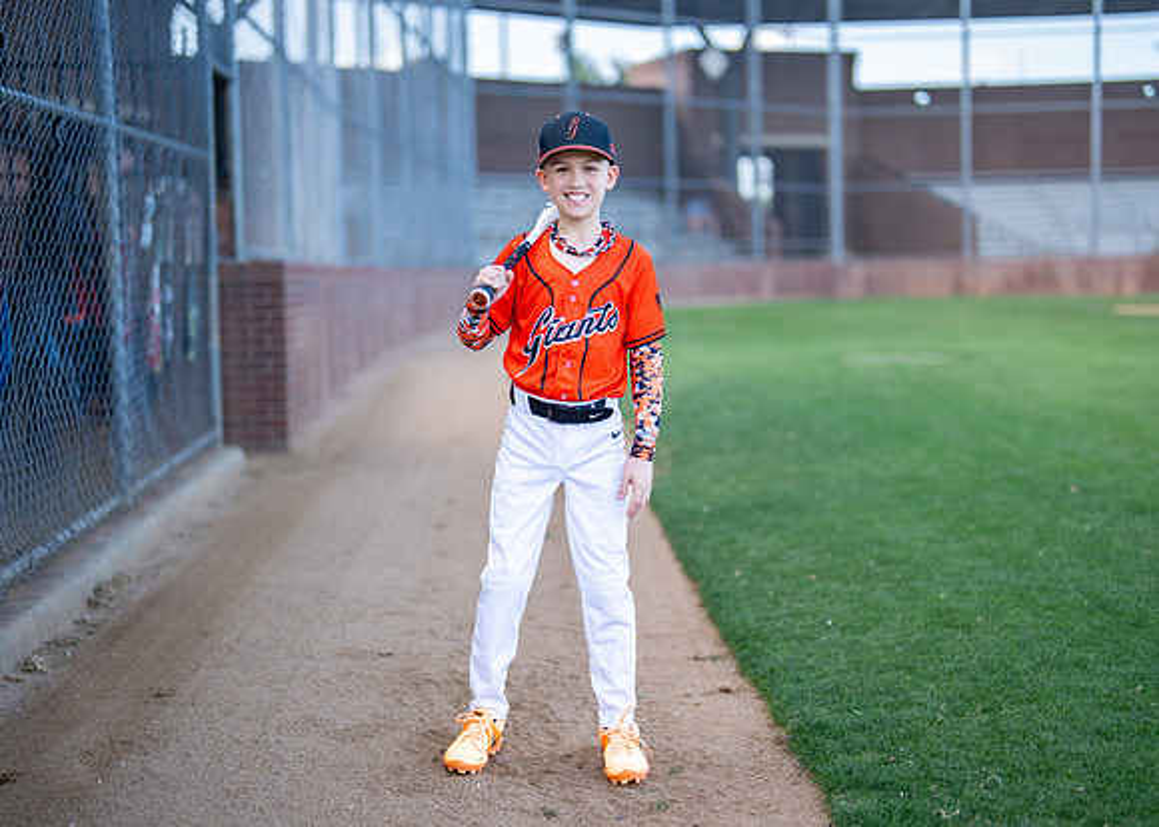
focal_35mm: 56
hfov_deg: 34.9
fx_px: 1846
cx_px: 581
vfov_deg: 25.3
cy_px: 424
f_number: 1.2
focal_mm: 50
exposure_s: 1/1600
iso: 125
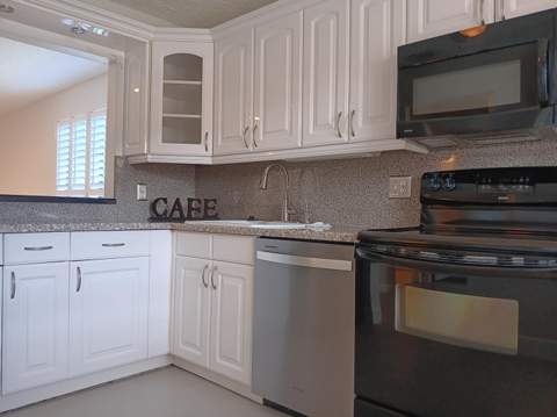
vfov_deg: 53.0
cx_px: 278
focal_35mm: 26
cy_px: 208
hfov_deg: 67.4
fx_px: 418
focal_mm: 3.98
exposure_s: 1/24.4
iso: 80
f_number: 1.8
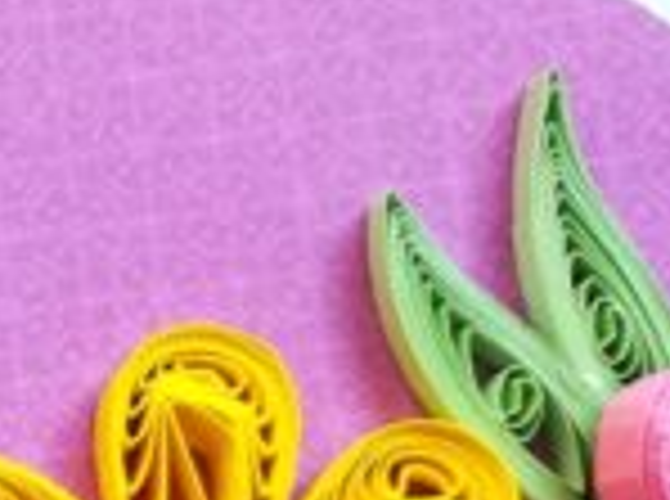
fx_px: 2027
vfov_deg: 13.6
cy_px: 626
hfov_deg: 15.8
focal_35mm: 105
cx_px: -567
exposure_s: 1/50
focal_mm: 3.83
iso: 100
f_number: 2.2
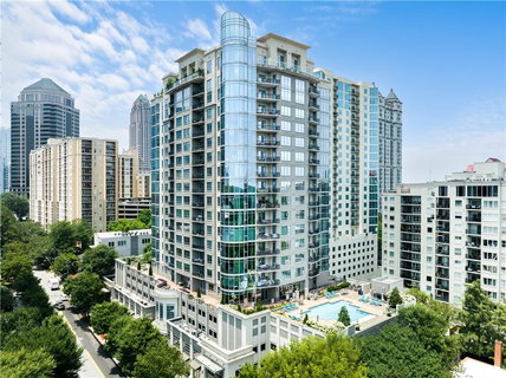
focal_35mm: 24
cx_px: 253
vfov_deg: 56.7
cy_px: 189
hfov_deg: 71.7
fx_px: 350
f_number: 2.8
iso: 100
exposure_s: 1/500
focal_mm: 12.29
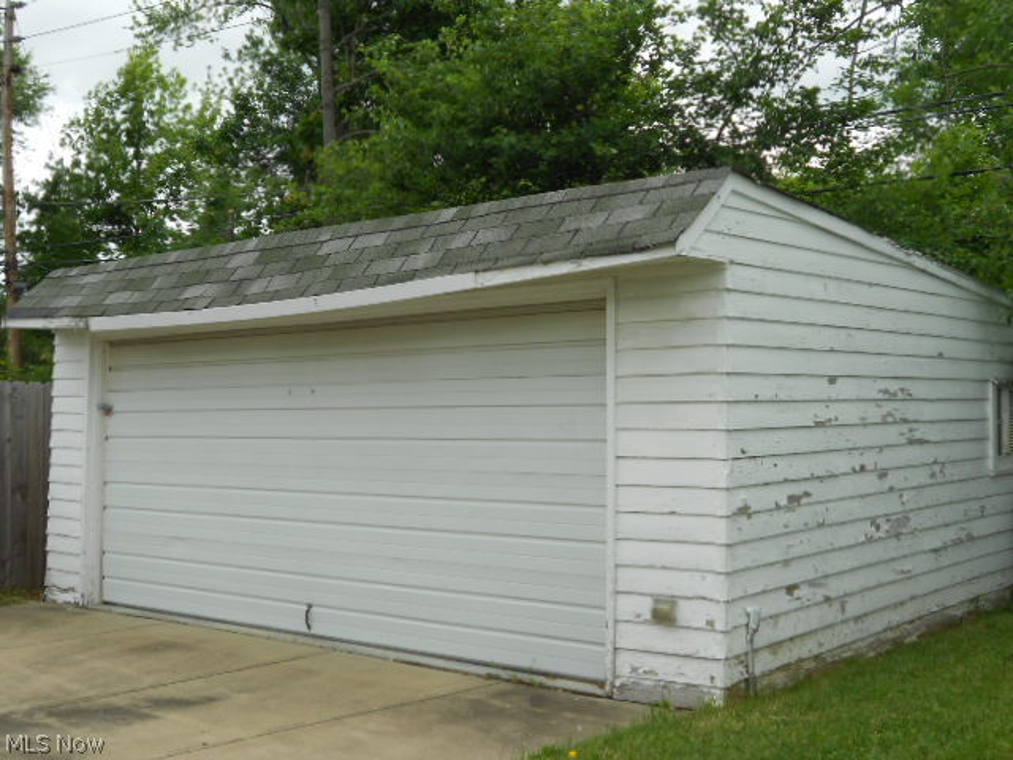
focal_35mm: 43
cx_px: 506
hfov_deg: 43.9
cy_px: 380
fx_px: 1258
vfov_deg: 33.6
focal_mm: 7.7
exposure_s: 1/160
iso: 80
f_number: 4.2
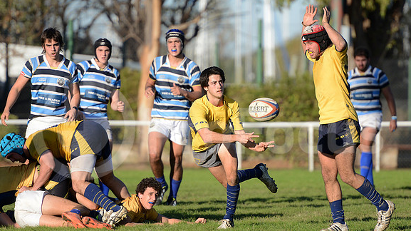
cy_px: 129
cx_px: 205
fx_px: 3214
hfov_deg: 7.3
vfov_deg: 4.1
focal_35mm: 295
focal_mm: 280
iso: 400
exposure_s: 1/1250
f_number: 4
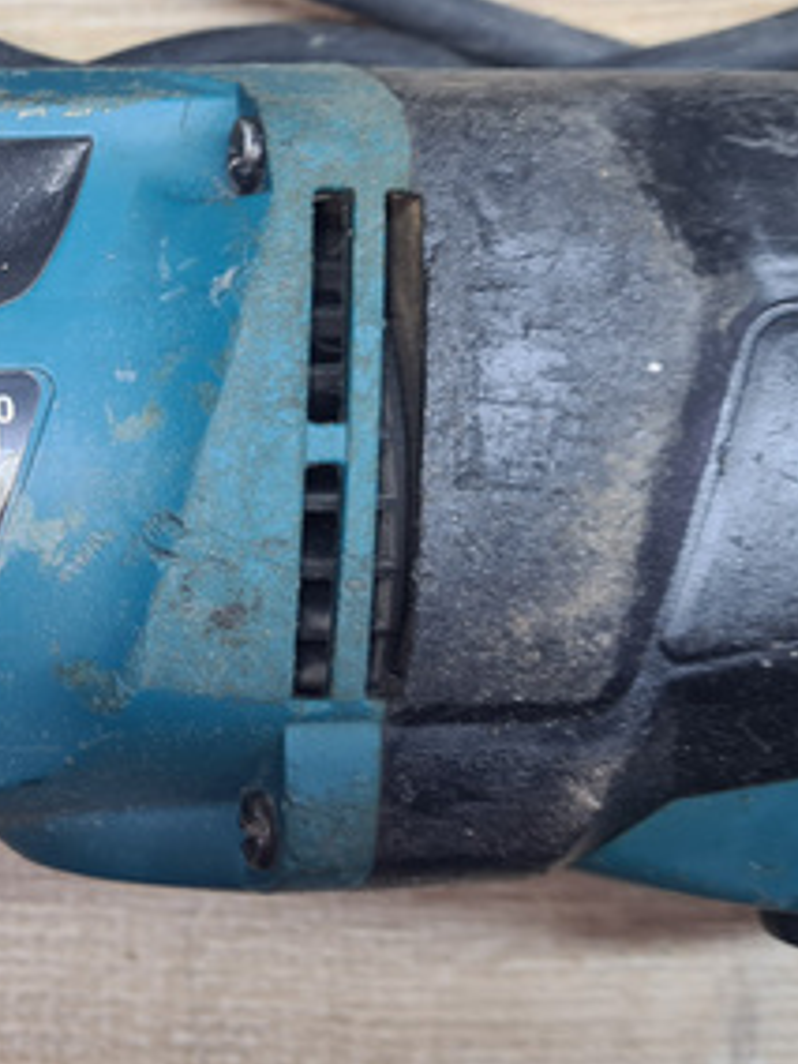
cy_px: 450
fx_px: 1691
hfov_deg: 24.6
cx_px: -105
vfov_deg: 34.9
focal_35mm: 55
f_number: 1.8
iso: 50
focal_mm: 5.4
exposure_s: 1/50
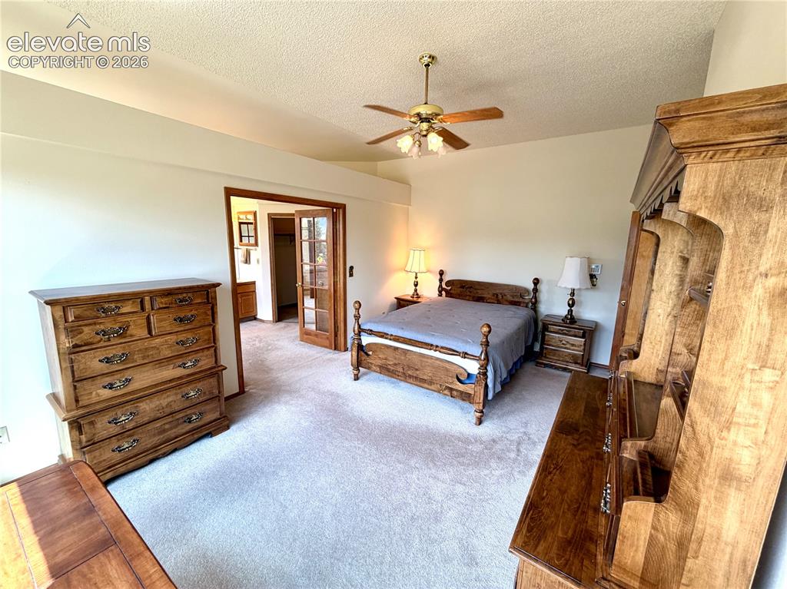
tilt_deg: -10.6
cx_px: 394
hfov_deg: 102.1
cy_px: 294
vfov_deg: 85.6
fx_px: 318
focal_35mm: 14
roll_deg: -1.4
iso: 100
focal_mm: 2.22
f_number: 2.2
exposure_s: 1/120
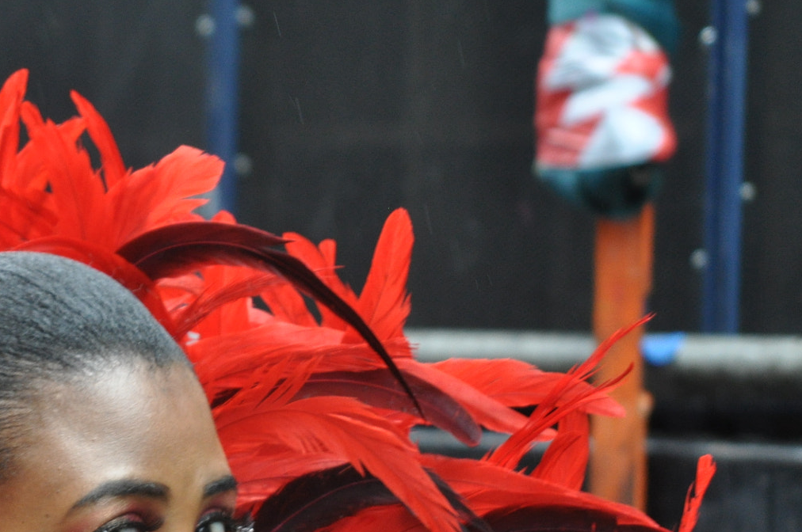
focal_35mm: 249
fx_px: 5540
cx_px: 71
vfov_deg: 5.5
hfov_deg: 8.3
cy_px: 466
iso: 800
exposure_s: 1/160
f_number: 5
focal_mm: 82
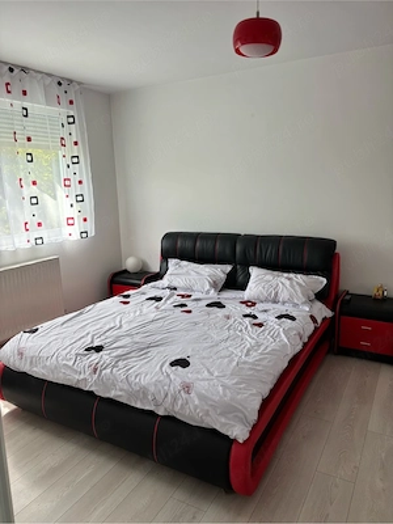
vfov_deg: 67.3
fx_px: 394
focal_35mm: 26
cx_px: 196
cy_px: 262
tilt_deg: -13.2
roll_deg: +0.5
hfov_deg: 53.1
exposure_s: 1/121
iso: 40
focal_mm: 5.96
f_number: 1.6
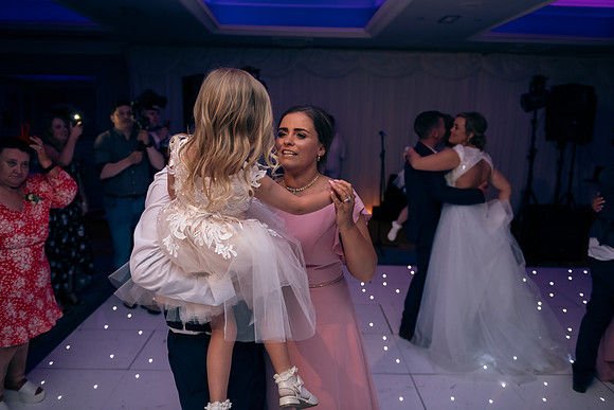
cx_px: 307
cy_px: 205
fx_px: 495
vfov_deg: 45.0
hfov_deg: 63.6
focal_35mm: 29
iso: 800
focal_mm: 29
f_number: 3.5
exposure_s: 1/160
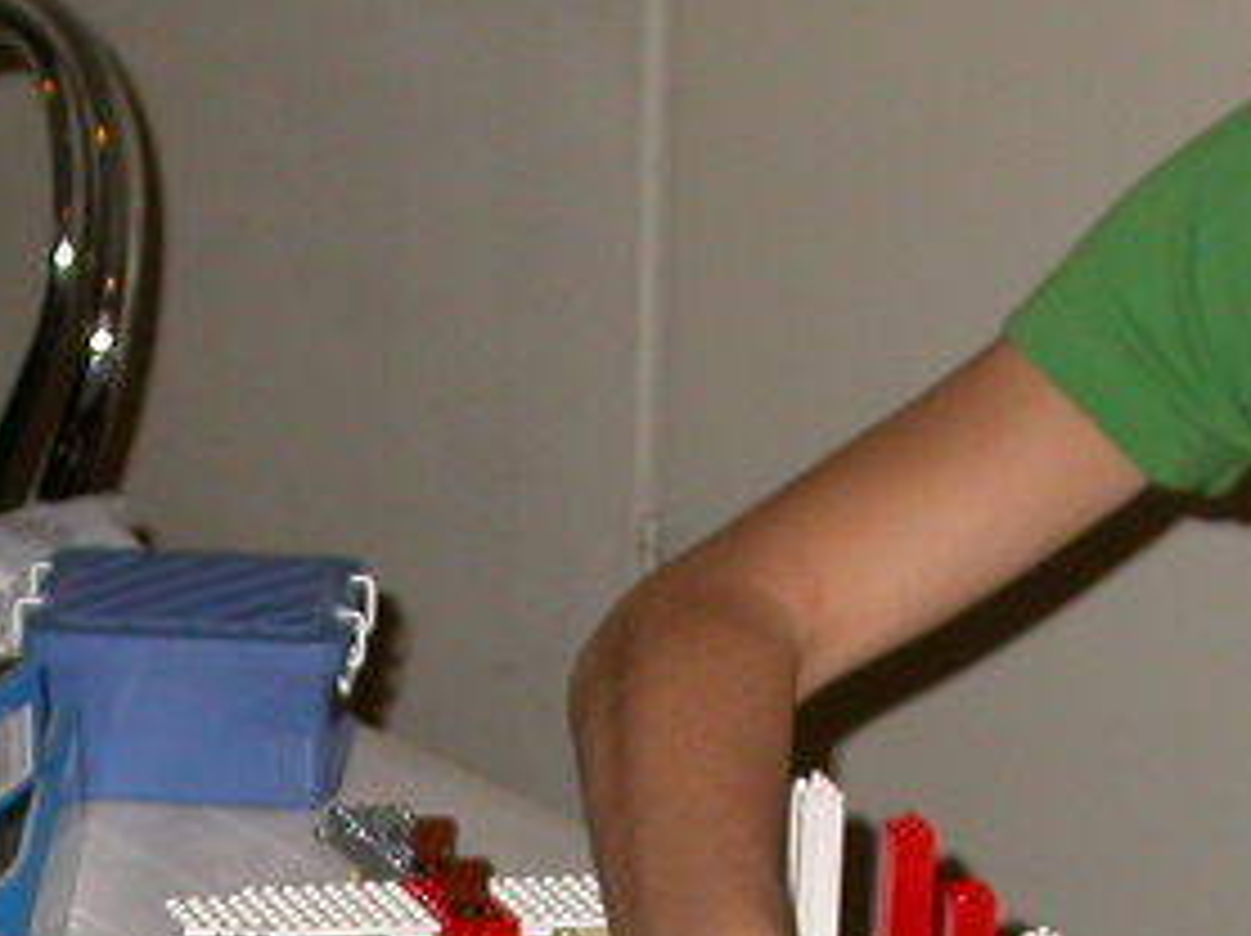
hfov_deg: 14.0
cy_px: 1215
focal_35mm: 140
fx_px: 5055
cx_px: 274
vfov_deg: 10.4
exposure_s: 1/60
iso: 100
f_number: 2.6
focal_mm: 7.85
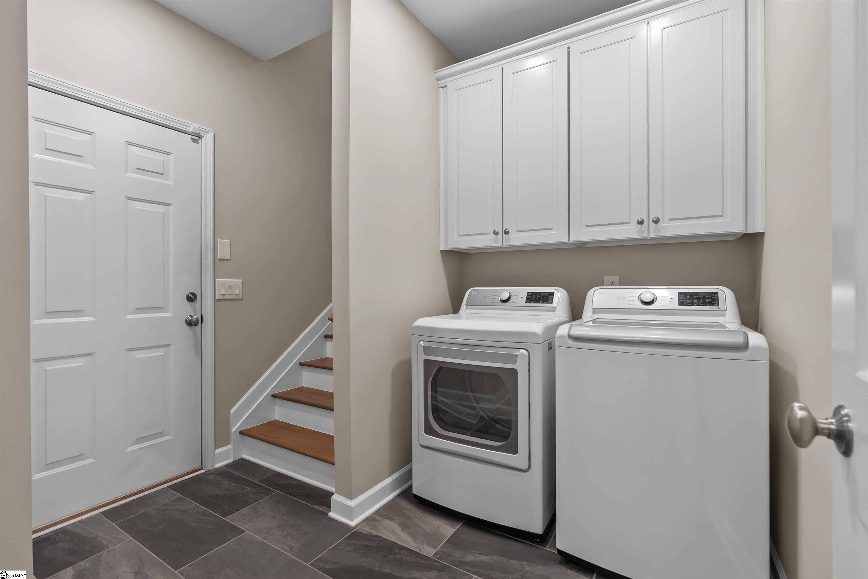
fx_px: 386
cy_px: 290
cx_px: 434
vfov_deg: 73.8
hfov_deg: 96.7
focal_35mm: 16
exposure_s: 1/2.5
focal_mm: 16
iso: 200
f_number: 8
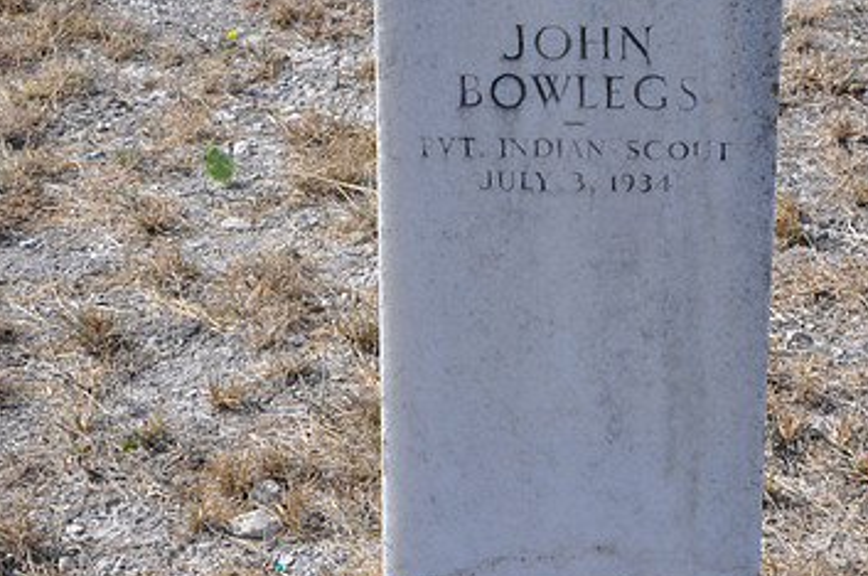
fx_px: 2667
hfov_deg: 18.4
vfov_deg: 12.3
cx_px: 580
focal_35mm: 111
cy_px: 257
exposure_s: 1/100
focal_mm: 45
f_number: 10
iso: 200
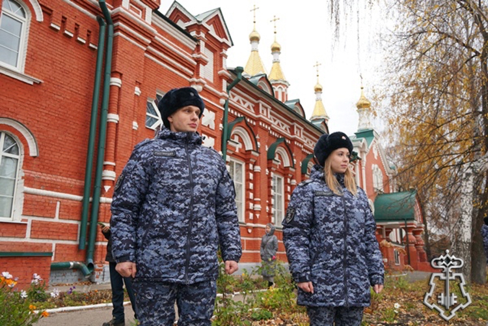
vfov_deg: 43.6
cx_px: 244
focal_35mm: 30
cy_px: 163
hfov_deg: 61.9
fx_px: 407
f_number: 4
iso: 200
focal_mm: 20
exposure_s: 1/160
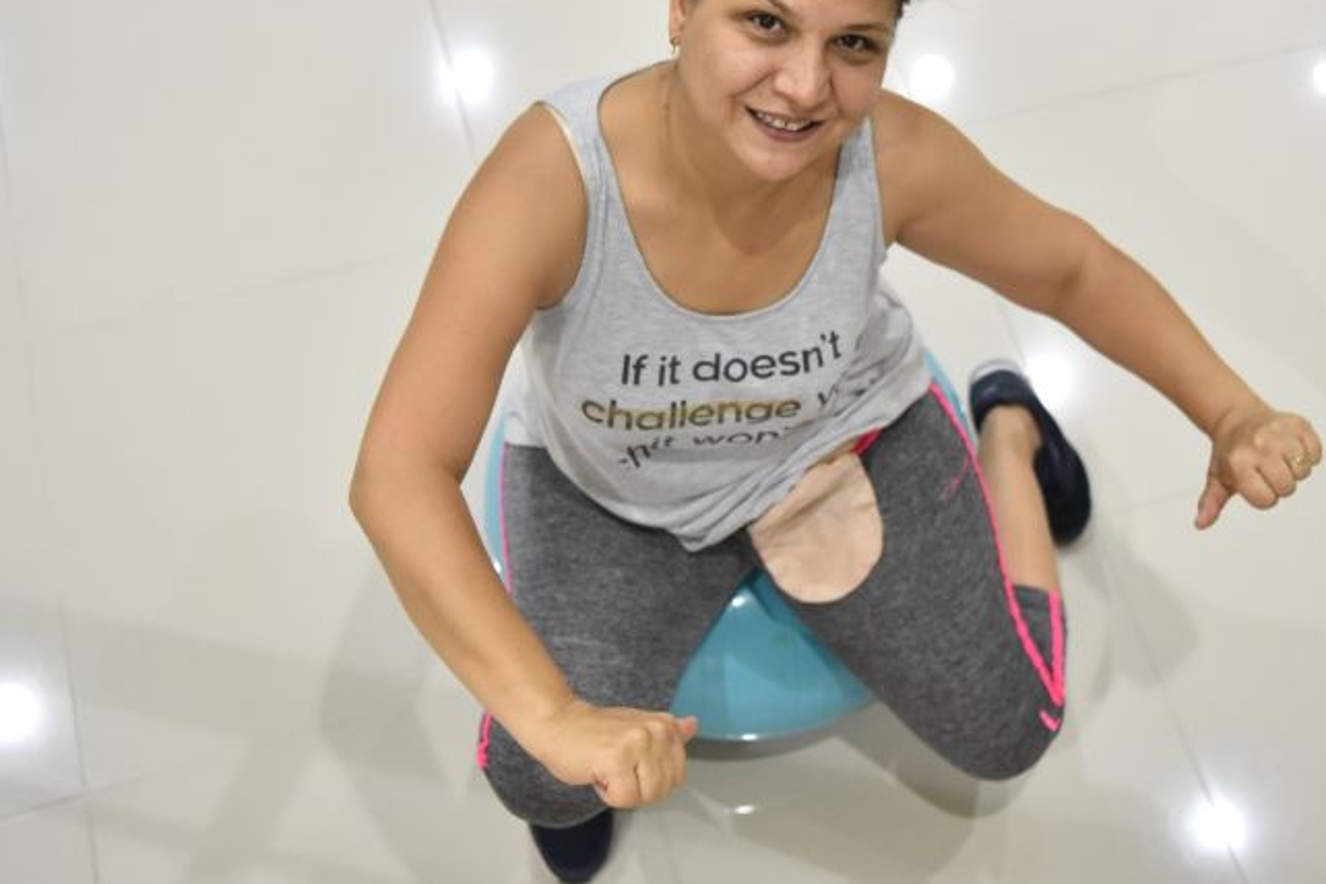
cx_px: 760
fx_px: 1952
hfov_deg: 37.4
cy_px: 313
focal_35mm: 53
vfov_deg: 25.4
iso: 3200
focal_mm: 34
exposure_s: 1/200
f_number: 2.8
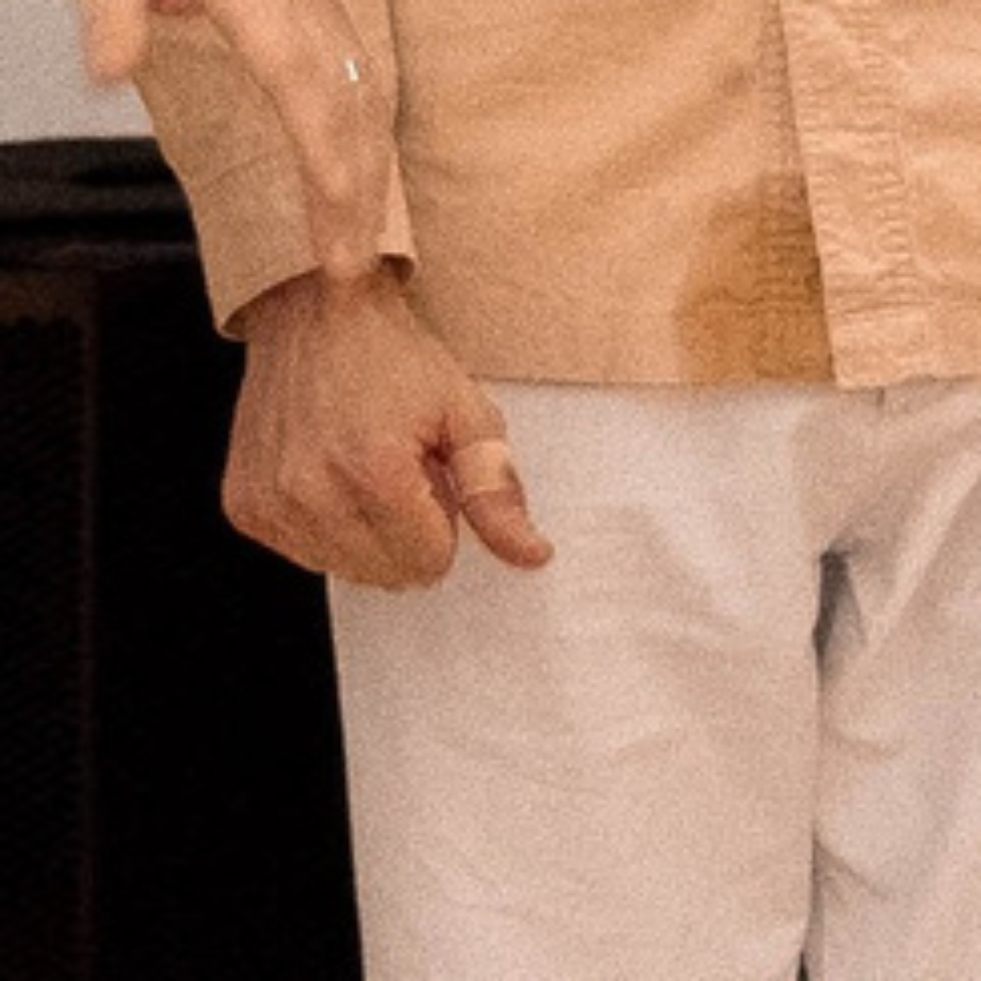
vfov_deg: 2.8
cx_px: -688
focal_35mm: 623
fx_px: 19975
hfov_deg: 2.8
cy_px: -534
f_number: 4
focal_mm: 42.5
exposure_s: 1/160
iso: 2000
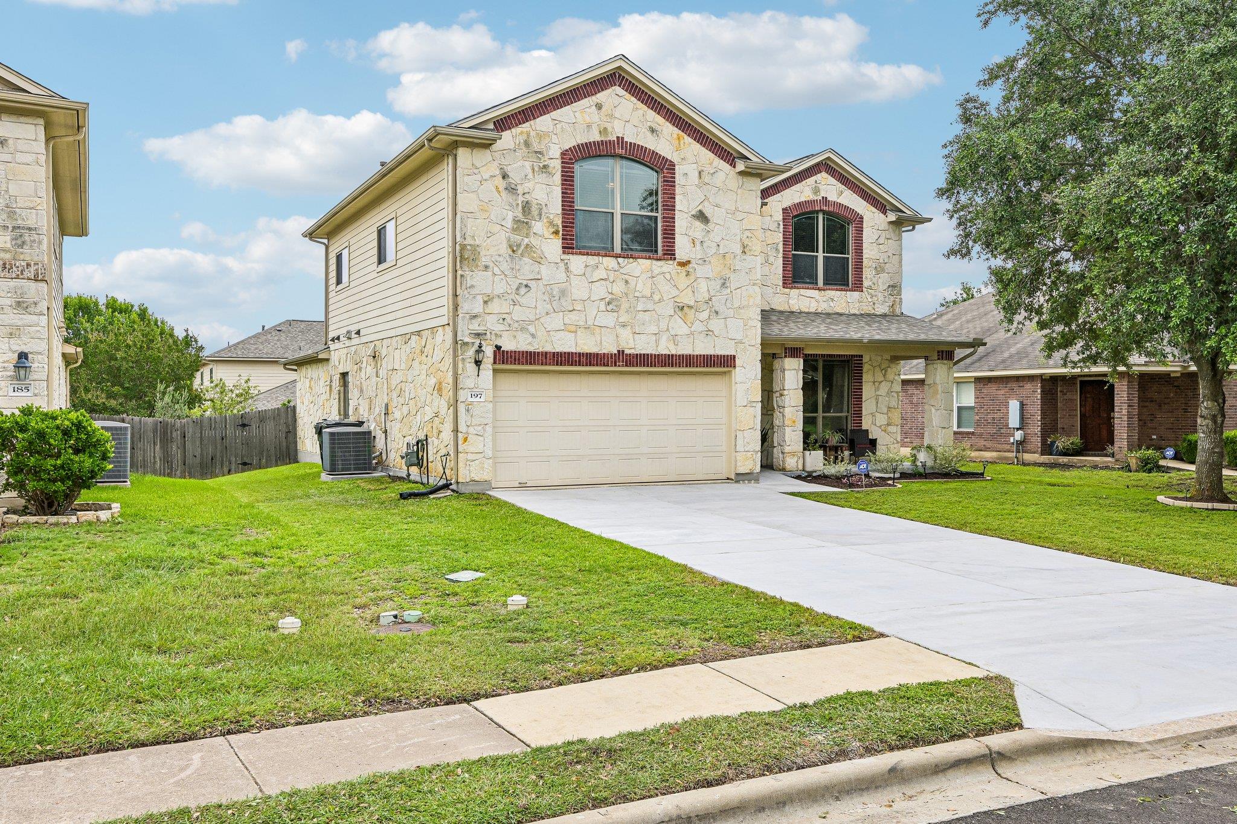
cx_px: 618
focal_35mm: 30
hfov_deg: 61.9
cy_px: 412
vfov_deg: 43.6
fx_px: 1031
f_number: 6.7
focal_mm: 20
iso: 100
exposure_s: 1/500
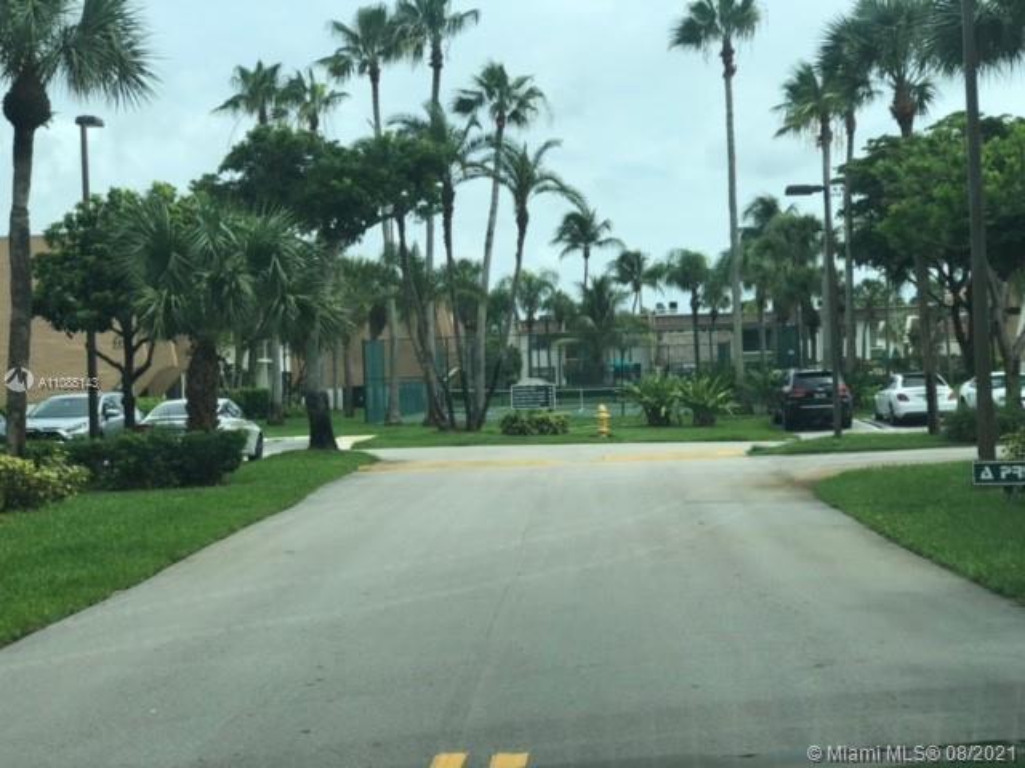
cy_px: 384
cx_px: 512
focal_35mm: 57
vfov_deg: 25.7
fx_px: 1688
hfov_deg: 33.8
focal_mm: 6.6
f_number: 2.8
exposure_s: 1/674
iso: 20
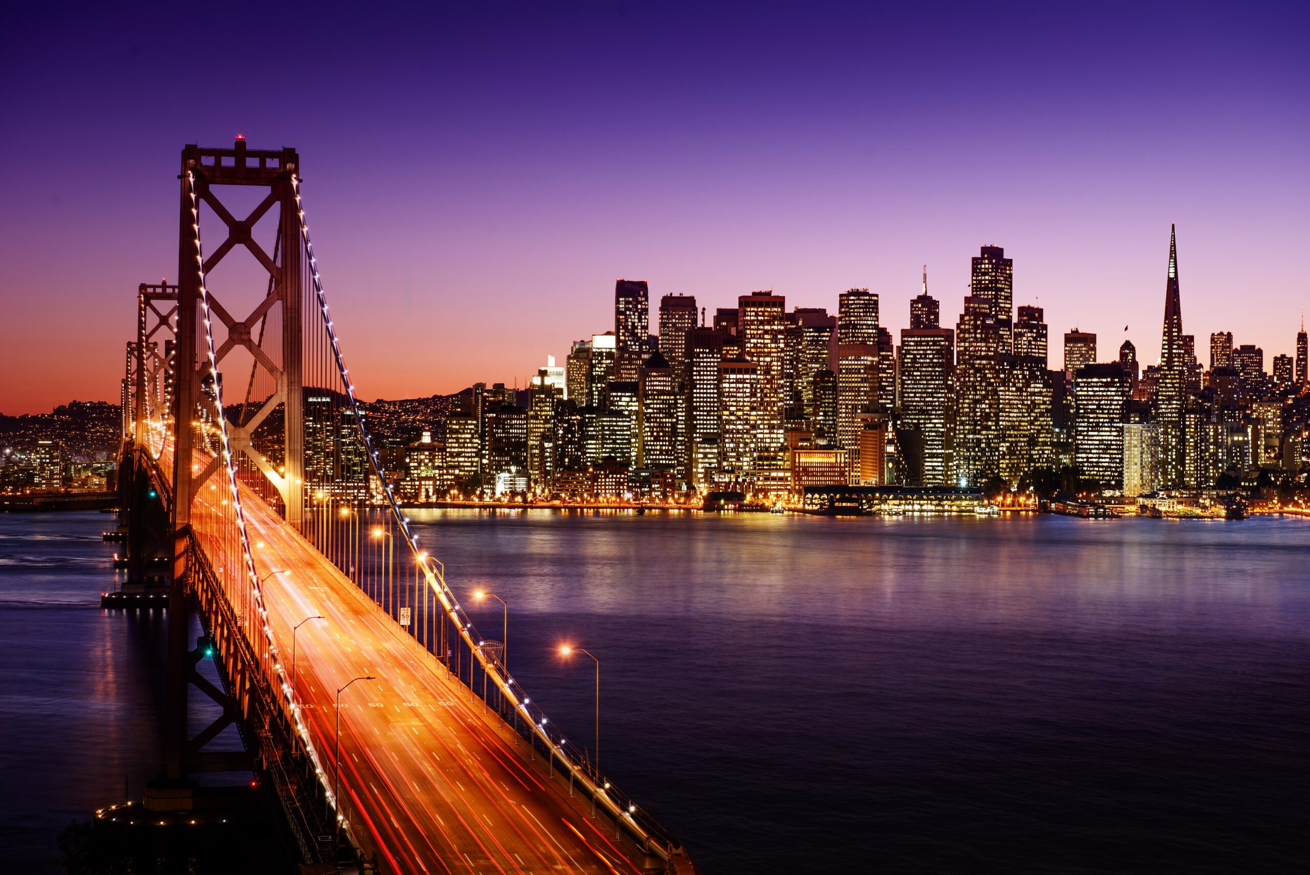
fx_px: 2548
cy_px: 438
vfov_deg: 19.5
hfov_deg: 28.8
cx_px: 655
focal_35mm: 70
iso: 100
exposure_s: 4
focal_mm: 70
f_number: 8
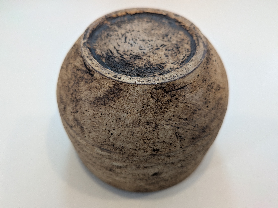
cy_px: 104
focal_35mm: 24
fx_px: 193
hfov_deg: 71.6
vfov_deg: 56.8
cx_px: 139
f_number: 1.7
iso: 155
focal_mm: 4.53
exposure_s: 1/120
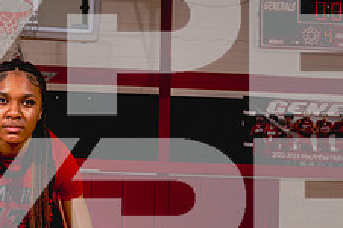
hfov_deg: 27.2
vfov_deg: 18.5
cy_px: 220
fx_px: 685
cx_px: 42
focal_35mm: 72
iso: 800
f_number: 8
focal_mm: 28
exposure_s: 1/250
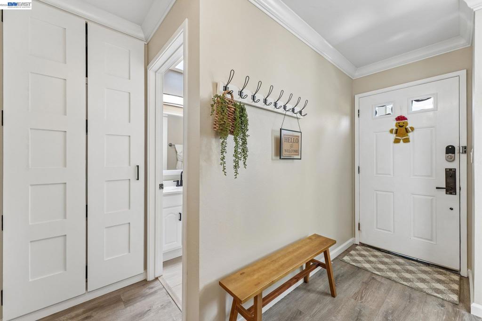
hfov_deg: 104.3
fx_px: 187
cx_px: 241
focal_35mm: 14
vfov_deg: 81.2
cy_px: 160
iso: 640
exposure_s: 1/15
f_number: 8
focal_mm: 14
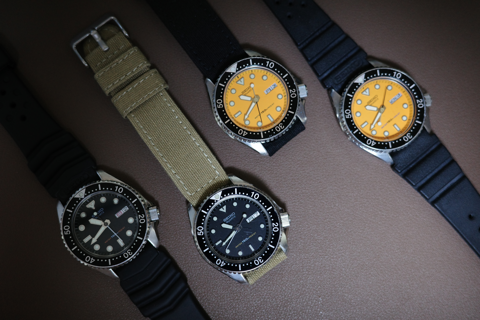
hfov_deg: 48.5
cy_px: 160
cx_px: 240
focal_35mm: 40
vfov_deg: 33.4
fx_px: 533
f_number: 2.8
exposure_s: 1/40
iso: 1600
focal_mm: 26
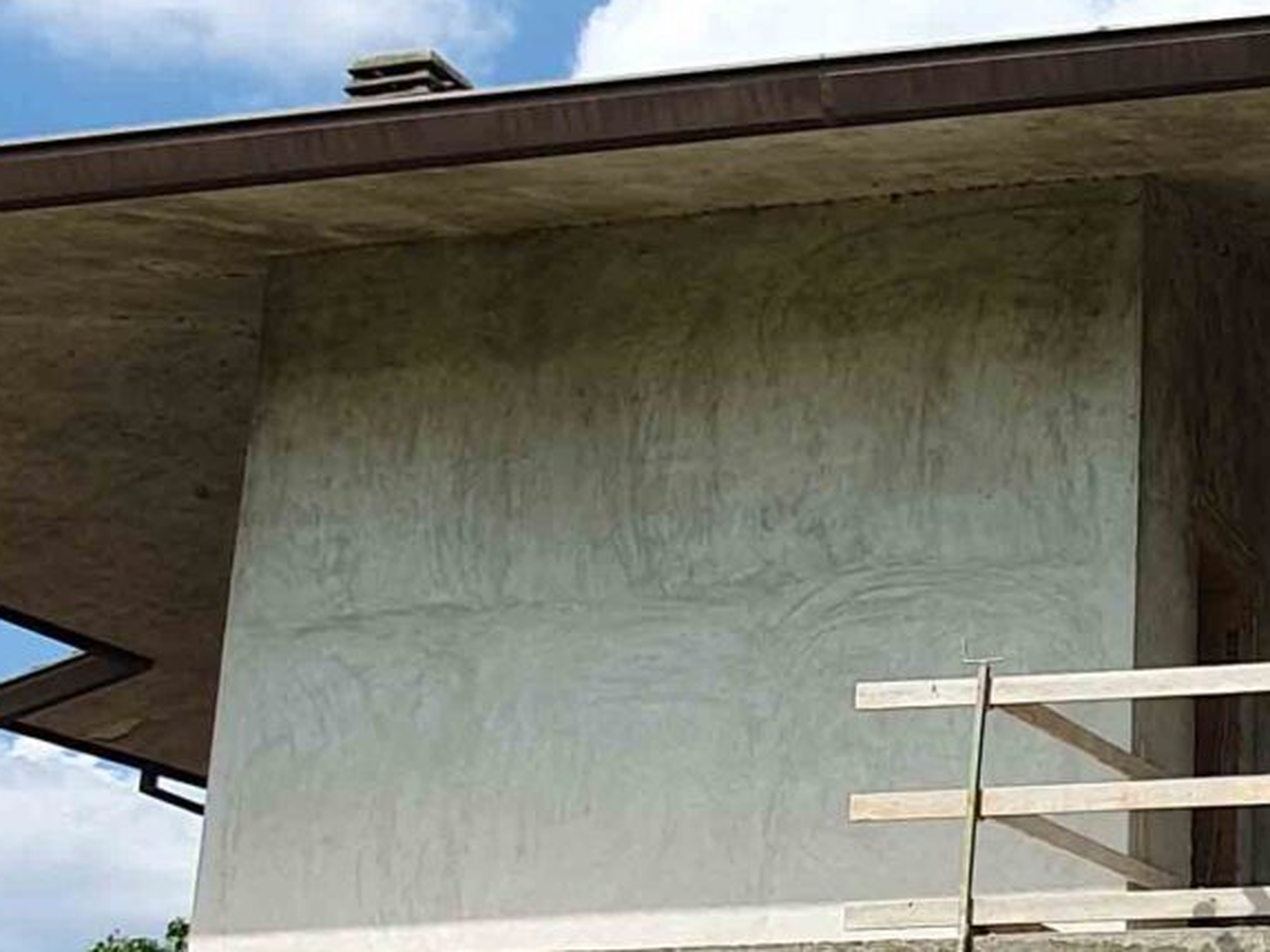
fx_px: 2127
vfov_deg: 24.7
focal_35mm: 58
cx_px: 1527
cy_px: 810
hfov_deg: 28.8
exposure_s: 1/1060
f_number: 2.2
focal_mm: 1.8
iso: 50
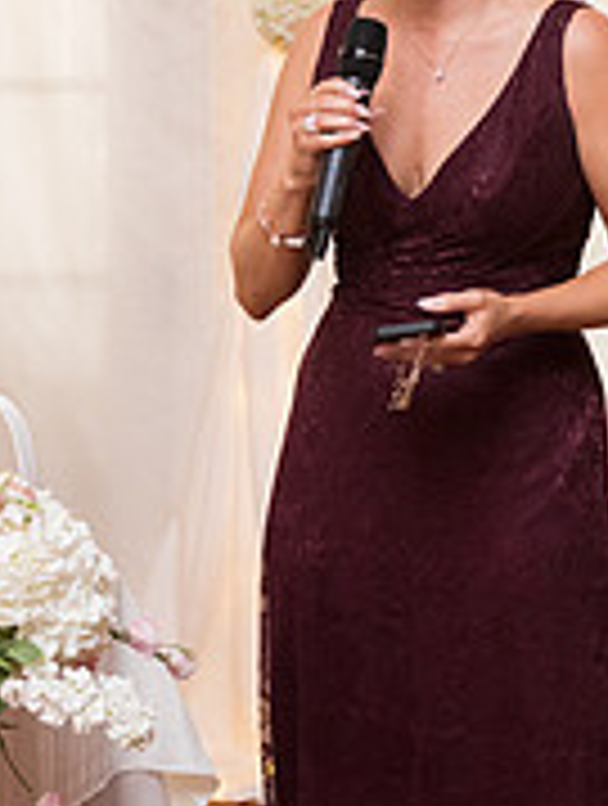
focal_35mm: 135
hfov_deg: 11.0
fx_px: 3150
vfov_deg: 14.6
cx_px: 392
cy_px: 509
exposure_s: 1/125
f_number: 5
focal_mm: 56
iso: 2800
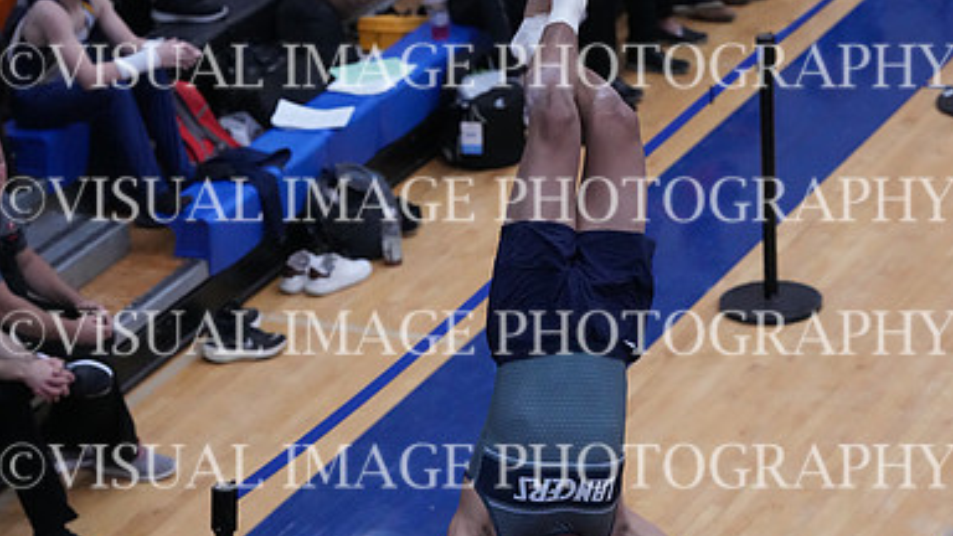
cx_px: 478
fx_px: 3841
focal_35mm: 152
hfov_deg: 14.1
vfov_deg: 8.0
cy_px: 400
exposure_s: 1/1000
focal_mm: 96
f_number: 4
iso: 10000
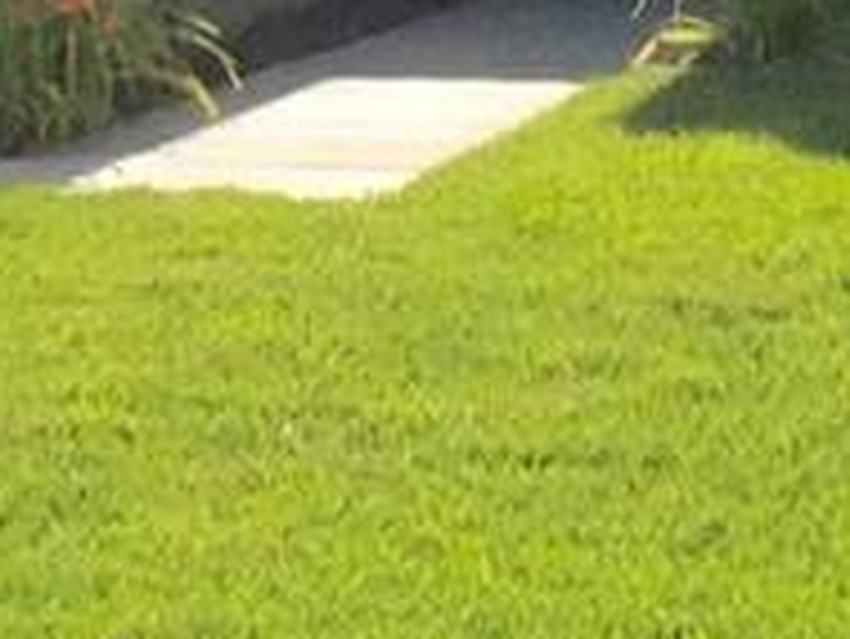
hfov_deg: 8.4
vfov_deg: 6.3
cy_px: -508
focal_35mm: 230
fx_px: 5651
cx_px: -540
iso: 32
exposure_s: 1/3049
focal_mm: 4.15
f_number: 2.2
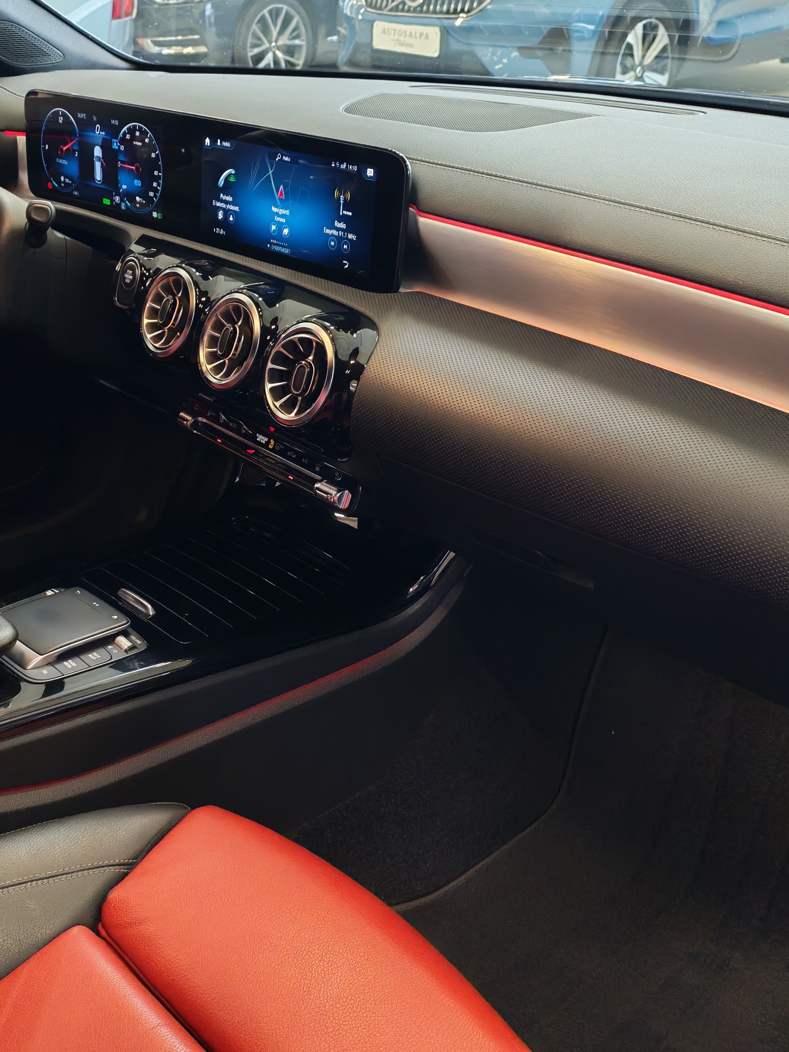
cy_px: 523
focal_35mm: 41
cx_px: 263
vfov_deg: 45.8
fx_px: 1246
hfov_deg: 34.8
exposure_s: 1/100
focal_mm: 6.12
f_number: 1.9
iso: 1297
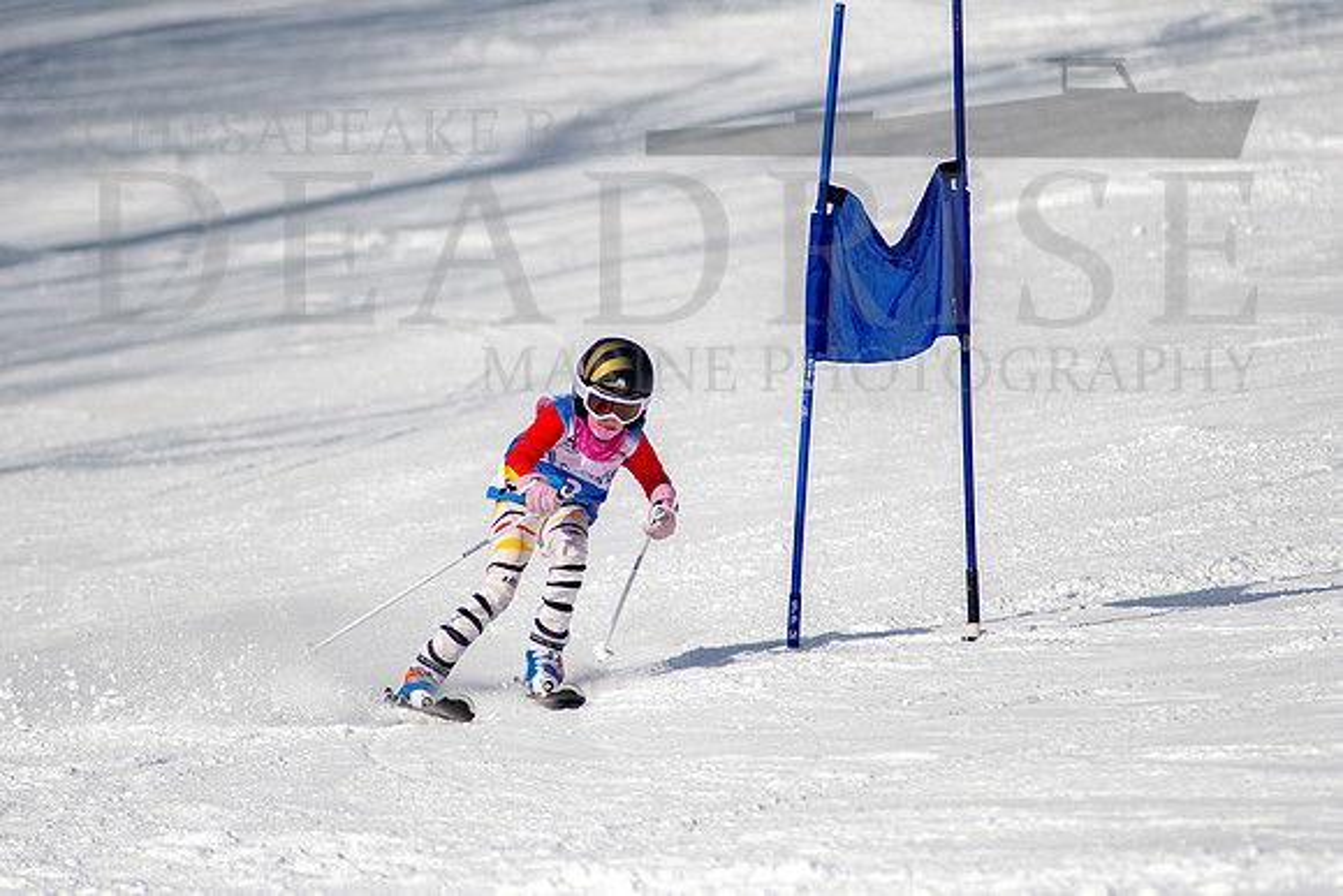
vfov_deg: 2.3
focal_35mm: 606
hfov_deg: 3.4
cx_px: 694
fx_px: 22602
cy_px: 439
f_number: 2.8
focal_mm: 300
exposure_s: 1/6400
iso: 100
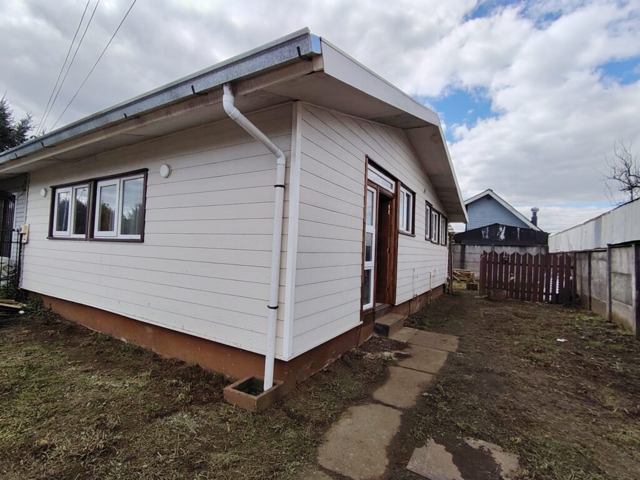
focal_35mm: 17
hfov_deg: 91.0
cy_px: 240
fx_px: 314
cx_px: 320
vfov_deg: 74.7
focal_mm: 1.43
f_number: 2.2
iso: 100
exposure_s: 1/1057
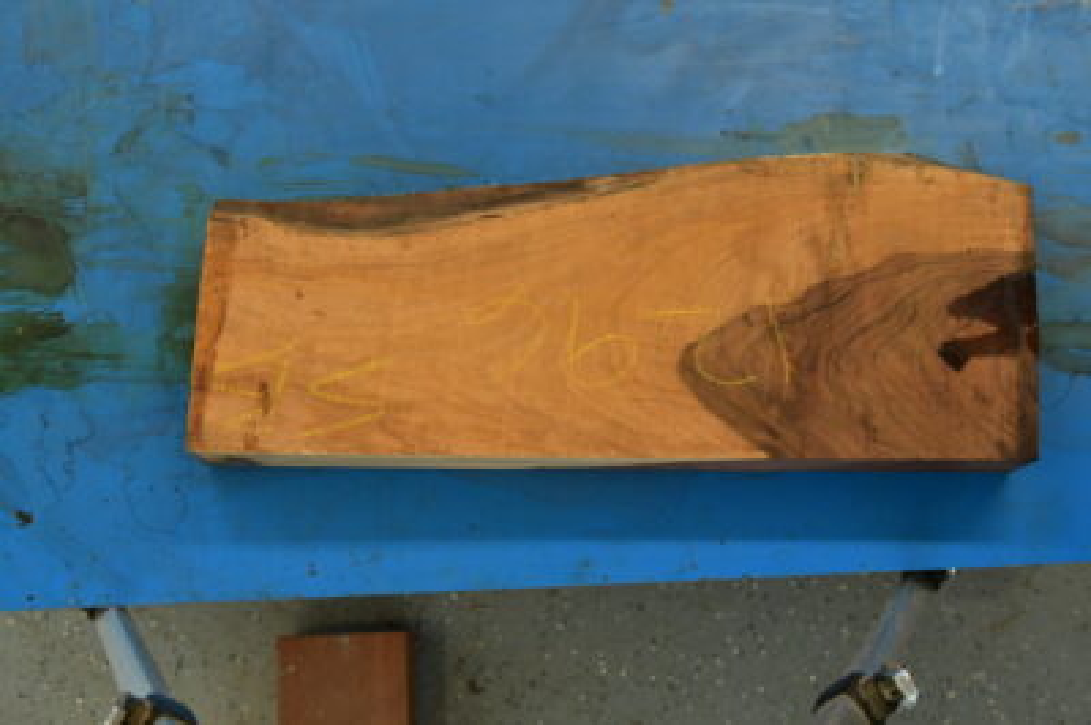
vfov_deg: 31.8
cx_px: 546
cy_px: 362
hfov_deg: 46.4
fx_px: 1272
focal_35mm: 42
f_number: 4.5
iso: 2500
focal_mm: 28
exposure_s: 1/160
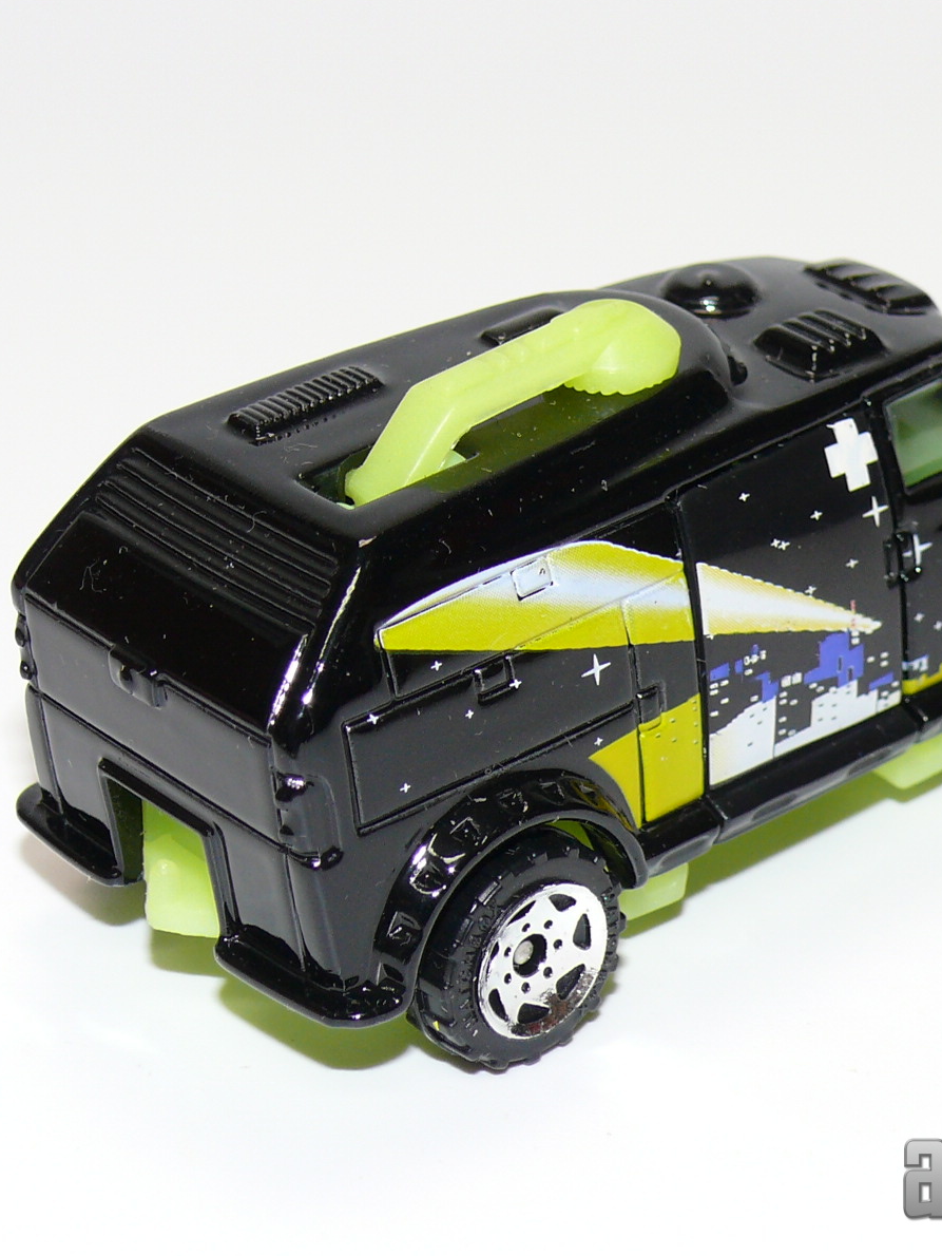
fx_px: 4534
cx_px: 660
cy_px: 626
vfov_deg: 15.8
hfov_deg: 11.8
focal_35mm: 125
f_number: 4
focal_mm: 12.8
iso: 100
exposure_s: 1/30
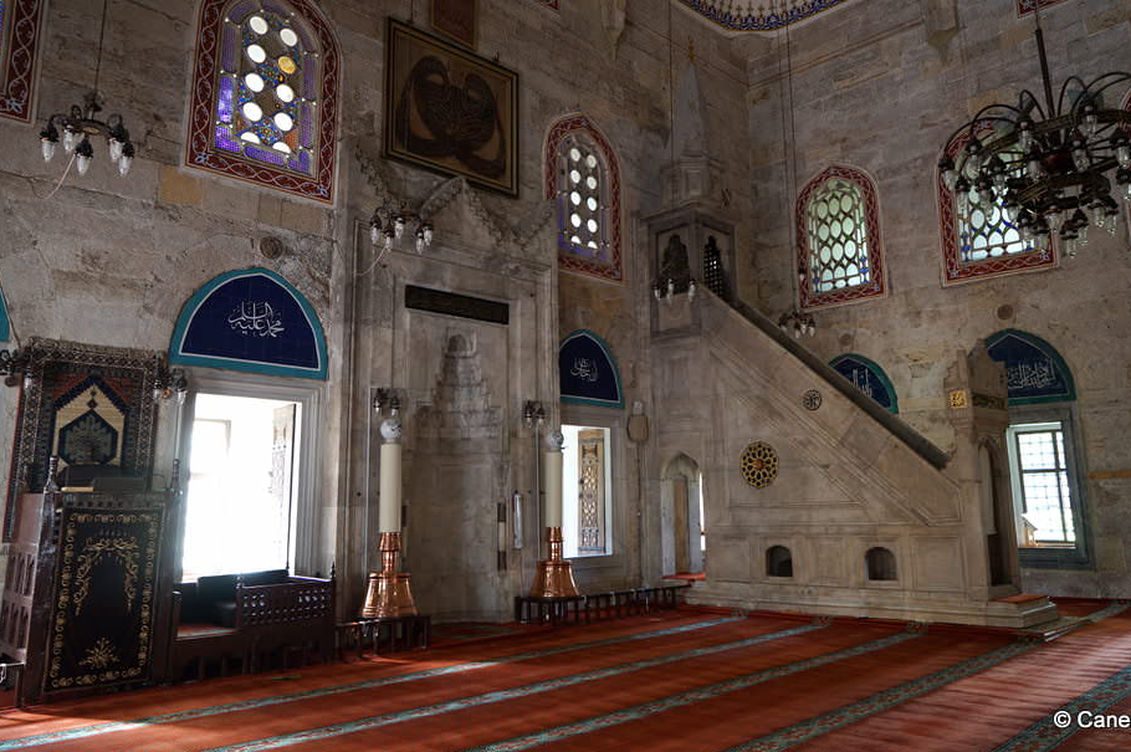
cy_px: 334
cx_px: 610
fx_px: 847
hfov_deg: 67.3
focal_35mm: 27
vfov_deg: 47.8
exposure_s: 1/8
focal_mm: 24
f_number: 5.6
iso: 400
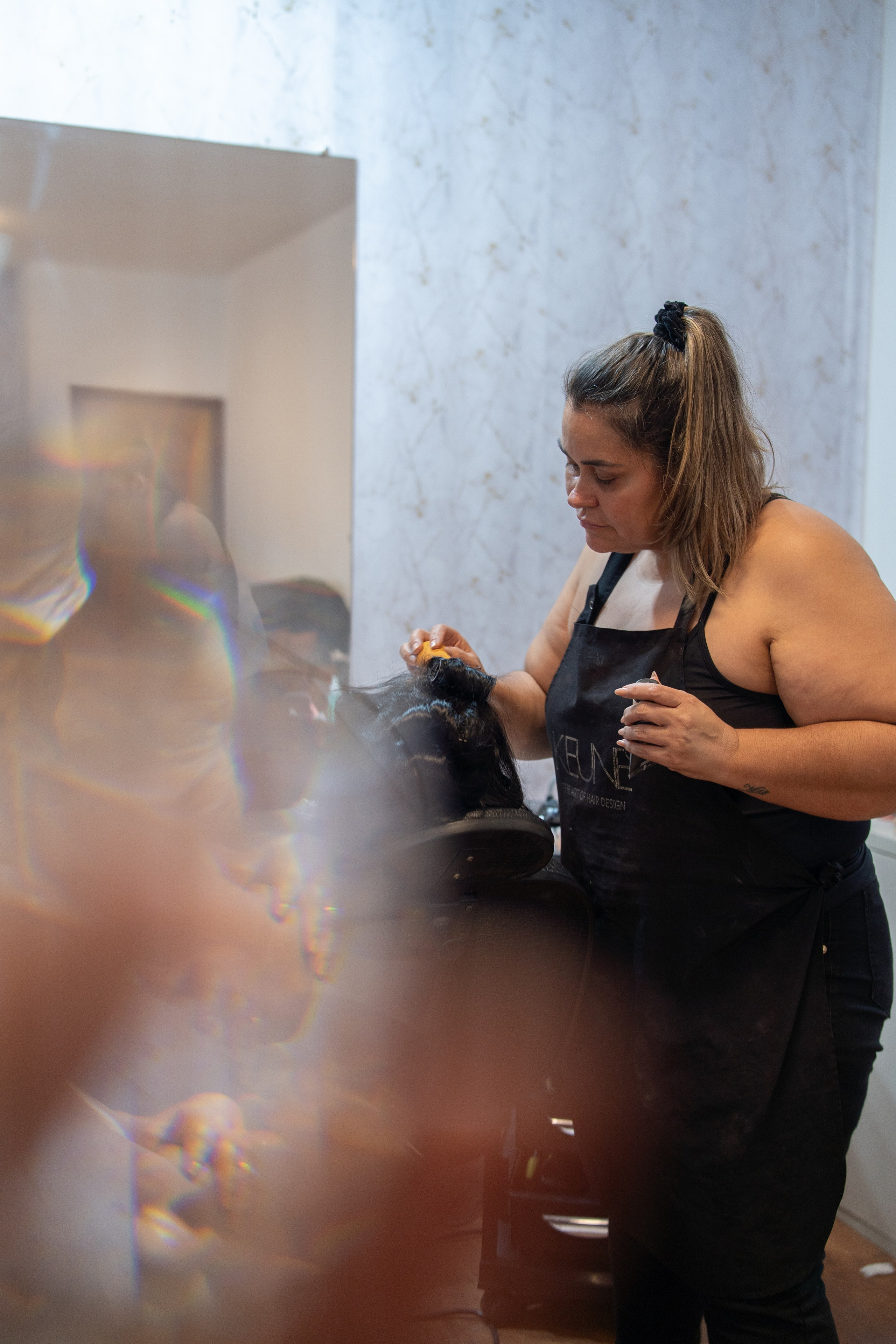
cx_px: 448
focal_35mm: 40
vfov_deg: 47.9
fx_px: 1512
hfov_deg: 33.0
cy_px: 672
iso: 400
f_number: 1.8
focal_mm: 27
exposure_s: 1/100
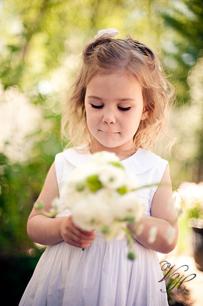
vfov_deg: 39.6
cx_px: 102
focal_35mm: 50
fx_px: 424
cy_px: 153
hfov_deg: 26.9
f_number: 1.4
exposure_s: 1/3200
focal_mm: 50
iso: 200
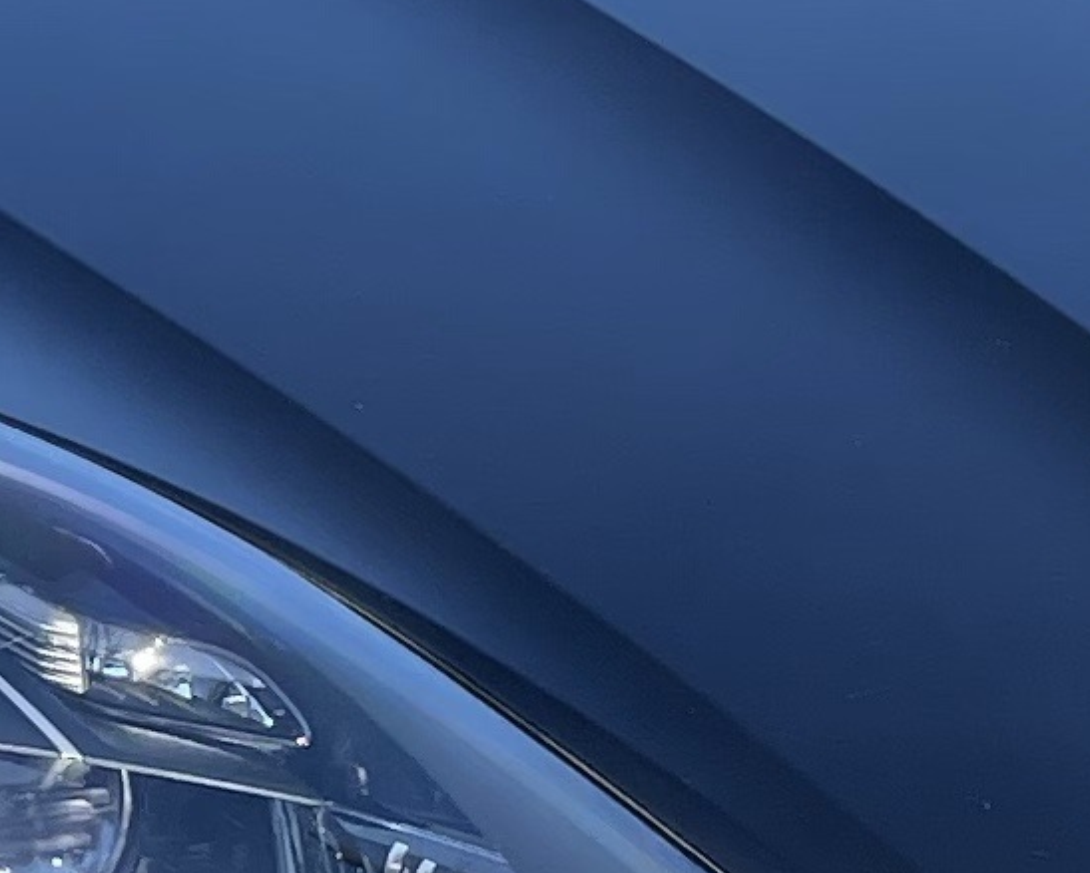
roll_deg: -2.8
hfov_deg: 10.1
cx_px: -401
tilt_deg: -17.4
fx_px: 6035
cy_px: 560
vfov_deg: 8.3
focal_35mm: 187
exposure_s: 1/1689
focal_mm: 4.2
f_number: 1.6
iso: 32
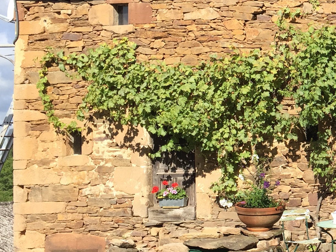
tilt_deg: +1.9
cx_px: 434
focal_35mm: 77
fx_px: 747
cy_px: 110
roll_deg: +0.1
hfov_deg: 22.7
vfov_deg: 19.1
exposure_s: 1/1276
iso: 32
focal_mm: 4.15
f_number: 2.2
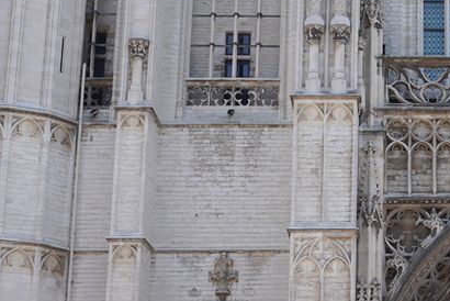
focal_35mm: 117
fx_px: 1463
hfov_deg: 16.8
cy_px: 83
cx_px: 517
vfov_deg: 11.7
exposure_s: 1/100
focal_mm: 24
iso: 100
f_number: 9
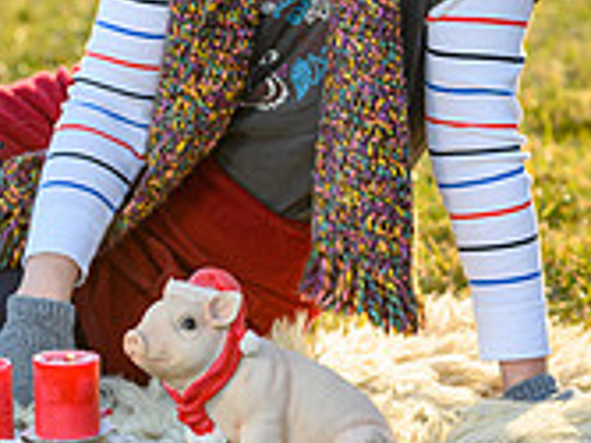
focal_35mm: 272
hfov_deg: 7.3
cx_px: 218
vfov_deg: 5.4
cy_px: -25
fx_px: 4641
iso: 100
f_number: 4.5
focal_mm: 105
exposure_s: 1/125
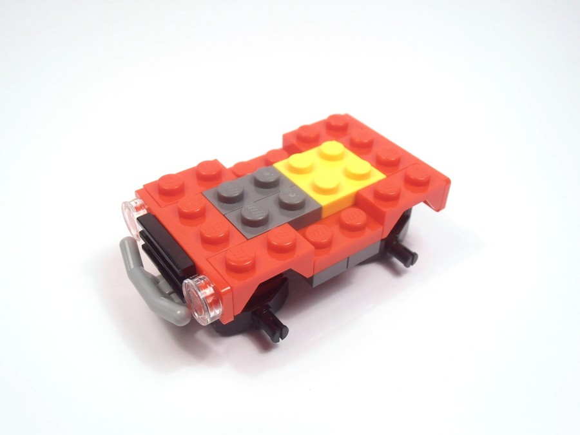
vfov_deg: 38.7
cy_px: 218
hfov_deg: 50.1
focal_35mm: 37
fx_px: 620
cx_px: 290
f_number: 3.9
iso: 80
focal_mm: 6.61
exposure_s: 1/100
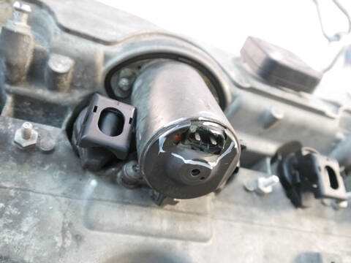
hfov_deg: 60.0
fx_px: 304
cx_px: 176
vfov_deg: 46.8
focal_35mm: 30
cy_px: 132
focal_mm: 15
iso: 3200
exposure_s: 1/50
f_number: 3.5
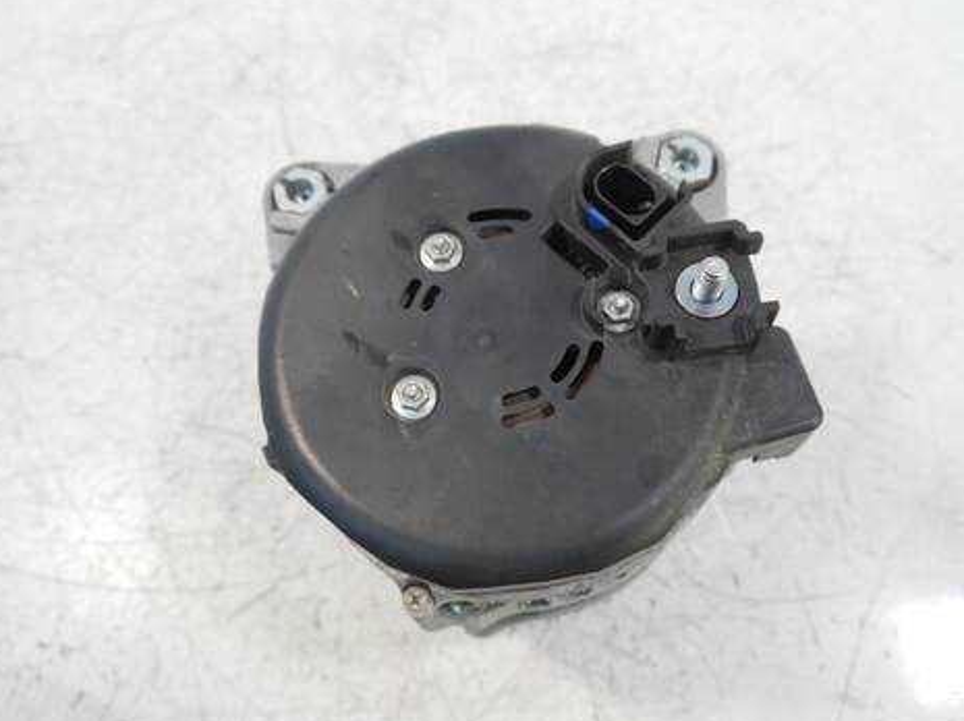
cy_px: 360
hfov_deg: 58.4
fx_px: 863
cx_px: 483
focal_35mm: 31
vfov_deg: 45.4
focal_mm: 15
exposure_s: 1/60
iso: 800
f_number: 3.6
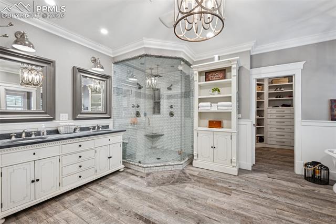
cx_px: 168
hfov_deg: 100.4
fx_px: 140
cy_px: 112
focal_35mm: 15
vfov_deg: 77.3
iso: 100
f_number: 11
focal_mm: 15
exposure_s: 2
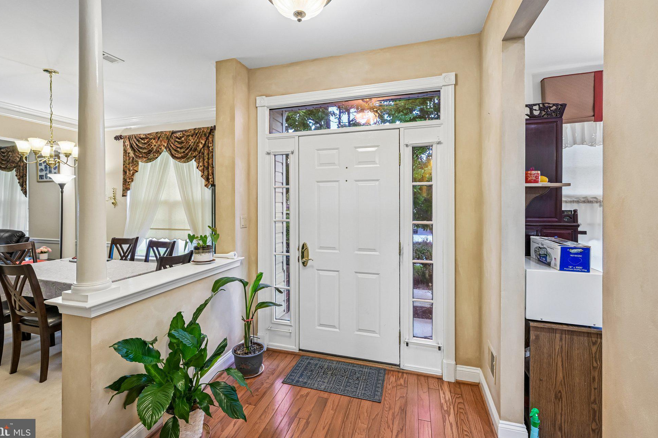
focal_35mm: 17
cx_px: 309
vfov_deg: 70.4
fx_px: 311
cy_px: 211
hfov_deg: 93.2
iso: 400
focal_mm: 16
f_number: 8
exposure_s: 1/6
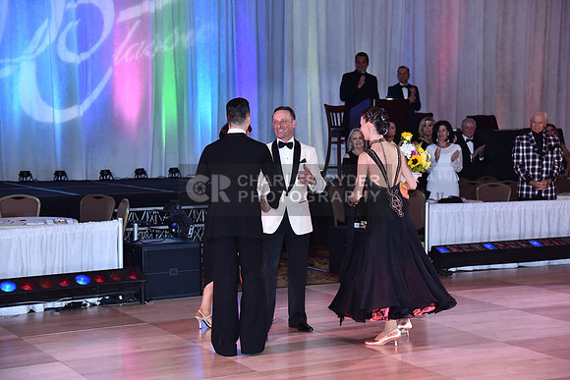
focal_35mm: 66
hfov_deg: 30.5
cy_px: 190
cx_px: 285
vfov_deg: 20.6
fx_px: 1045
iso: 2000
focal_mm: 66
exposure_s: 1/250
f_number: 5
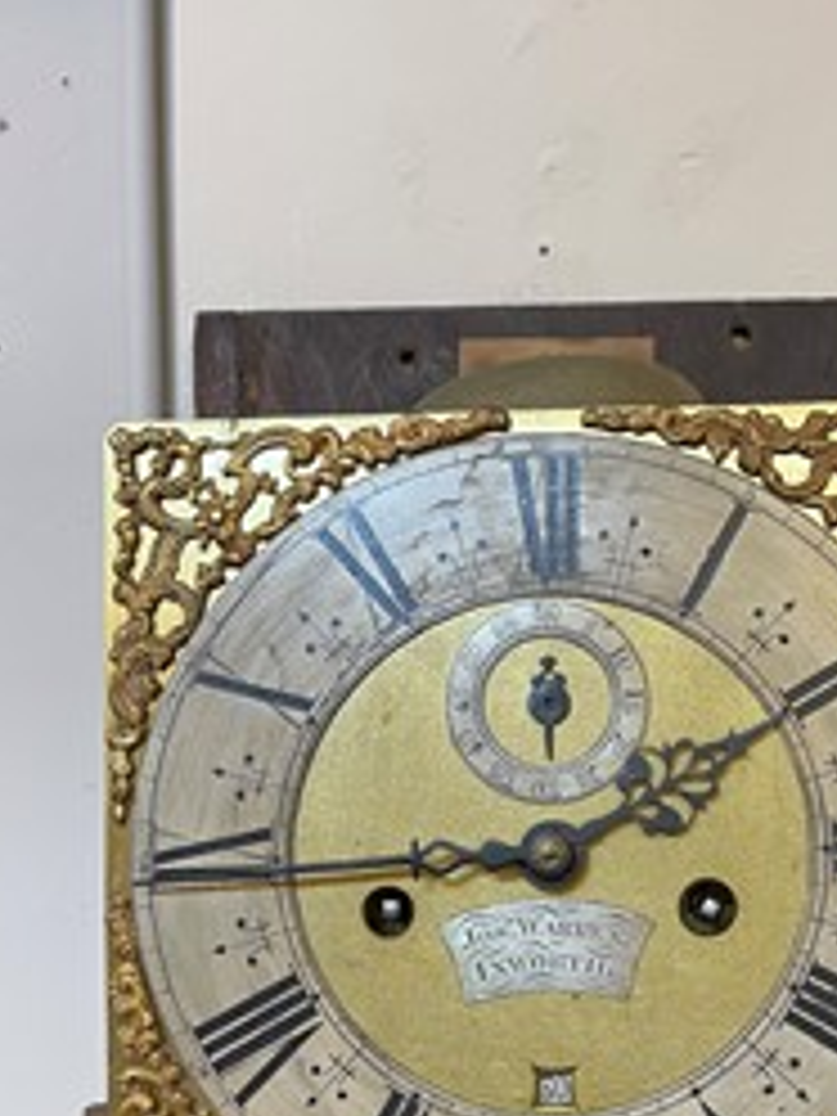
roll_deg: +0.1
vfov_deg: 43.9
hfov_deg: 34.0
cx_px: 562
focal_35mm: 42
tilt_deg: +1.1
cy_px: 783
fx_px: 1354
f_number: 1.6
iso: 125
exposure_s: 1/50
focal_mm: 5.1
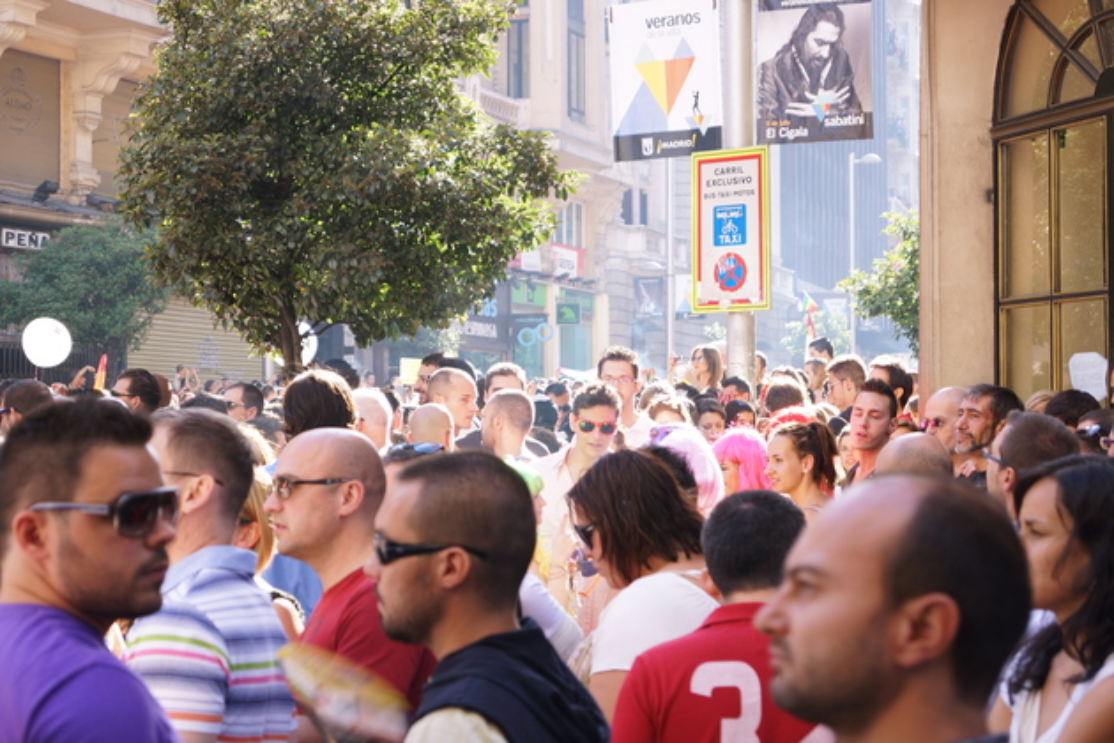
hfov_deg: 24.6
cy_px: 372
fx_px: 2553
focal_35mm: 82
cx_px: 557
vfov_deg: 16.6
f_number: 5.6
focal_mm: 55
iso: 200
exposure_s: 1/80
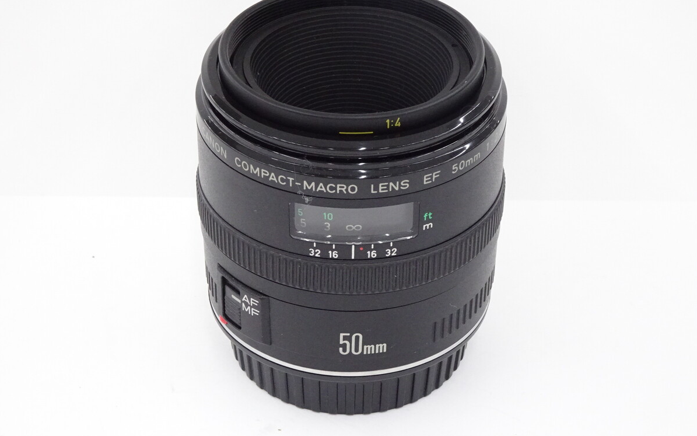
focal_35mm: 83
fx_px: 1577
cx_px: 349
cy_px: 198
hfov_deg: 24.9
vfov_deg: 15.7
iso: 800
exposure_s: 1/80
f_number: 5
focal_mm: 13.26
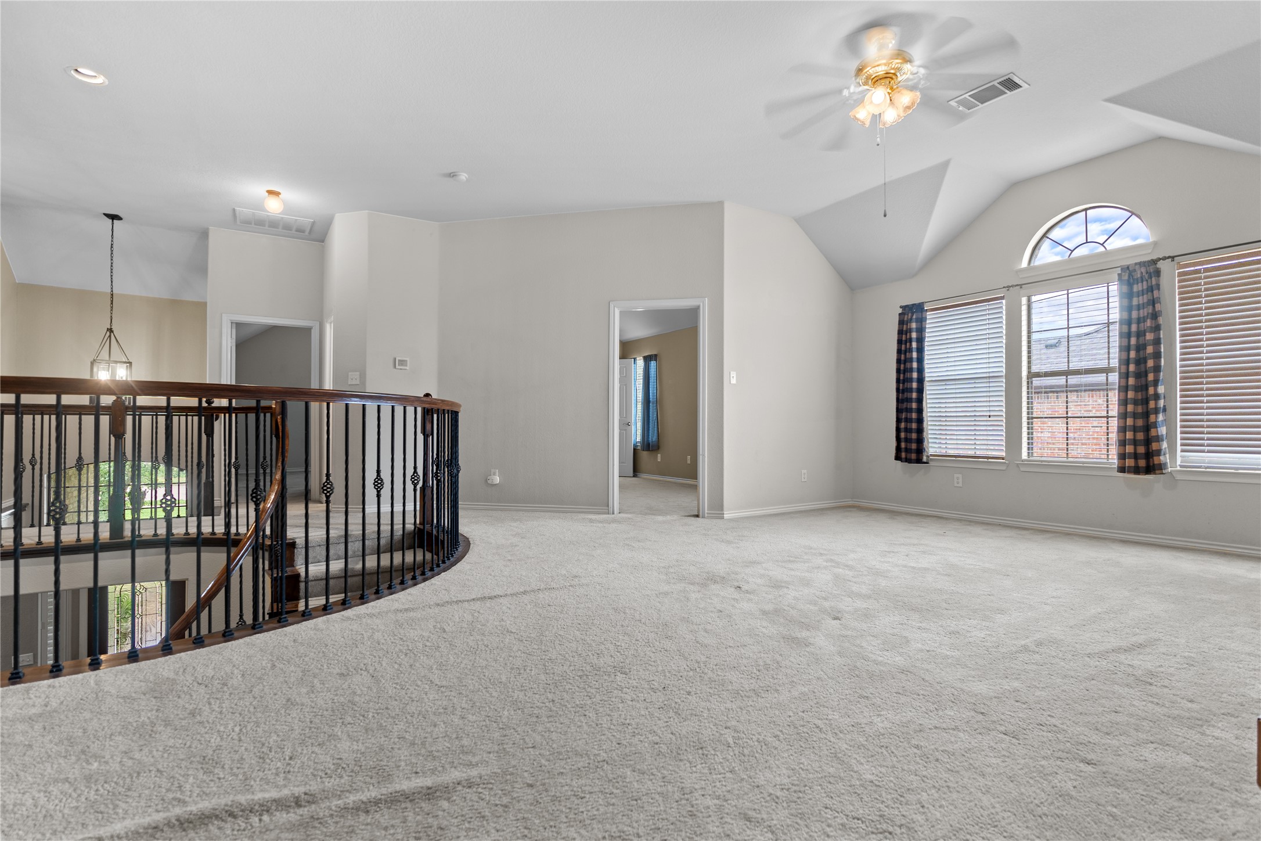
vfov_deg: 71.1
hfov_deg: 94.0
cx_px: 630
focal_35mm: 17
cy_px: 420
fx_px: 588
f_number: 2.8
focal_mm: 11.2
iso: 100
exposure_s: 1/6
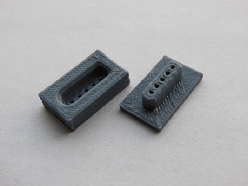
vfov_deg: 28.0
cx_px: 124
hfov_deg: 36.8
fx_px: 373
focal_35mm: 52
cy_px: 93
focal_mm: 9.3
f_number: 4.7
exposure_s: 1/40
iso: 125
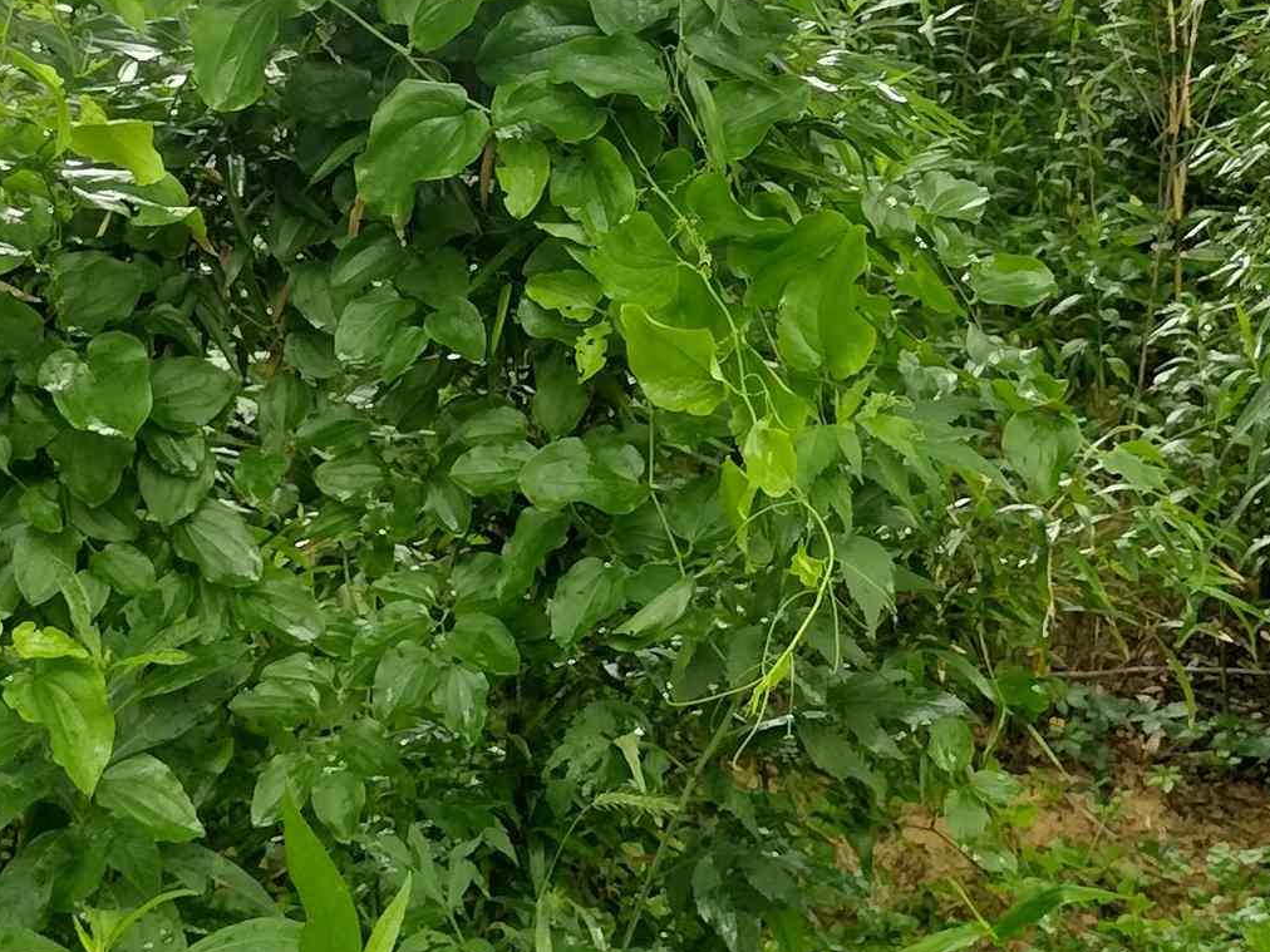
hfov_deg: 23.8
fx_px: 3008
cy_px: 184
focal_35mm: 82
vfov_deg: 17.8
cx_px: 757
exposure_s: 1/153
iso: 100
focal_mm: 4.71
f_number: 1.7
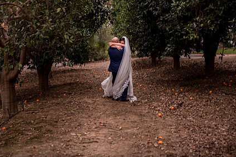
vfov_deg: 24.6
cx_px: 103
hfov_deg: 36.2
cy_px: 65
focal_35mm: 55
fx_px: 360
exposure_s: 1/80
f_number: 2
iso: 100
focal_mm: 40
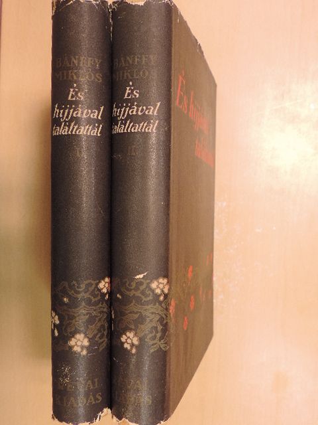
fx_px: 404
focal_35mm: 33
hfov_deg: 42.9
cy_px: 212
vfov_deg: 55.4
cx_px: 159
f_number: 3.2
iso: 400
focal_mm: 5.8
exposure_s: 1/15
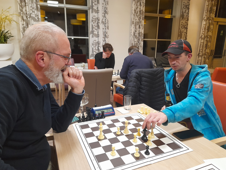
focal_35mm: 25
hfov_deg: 69.4
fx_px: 163
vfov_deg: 54.9
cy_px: 85
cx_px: 113
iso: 400
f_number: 2
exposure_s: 1/50
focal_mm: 4.6
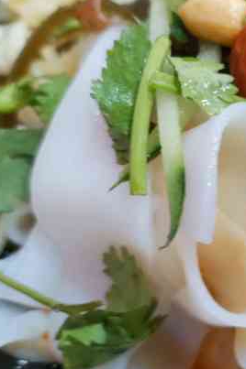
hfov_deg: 26.3
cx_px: 272
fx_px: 483
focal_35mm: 47
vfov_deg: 41.9
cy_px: 163
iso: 320
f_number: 1.8
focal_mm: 5.5
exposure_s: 1/33.3
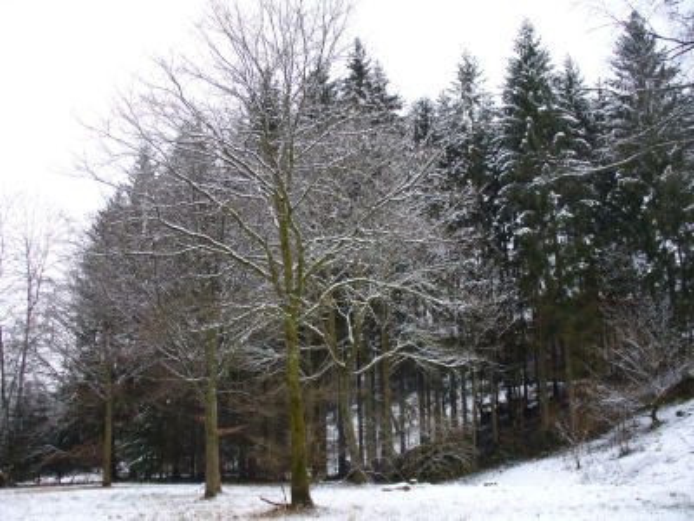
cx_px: 347
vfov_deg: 38.7
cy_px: 260
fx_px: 742
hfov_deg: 50.1
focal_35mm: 37
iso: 80
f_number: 2.8
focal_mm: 6.1
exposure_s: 1/125
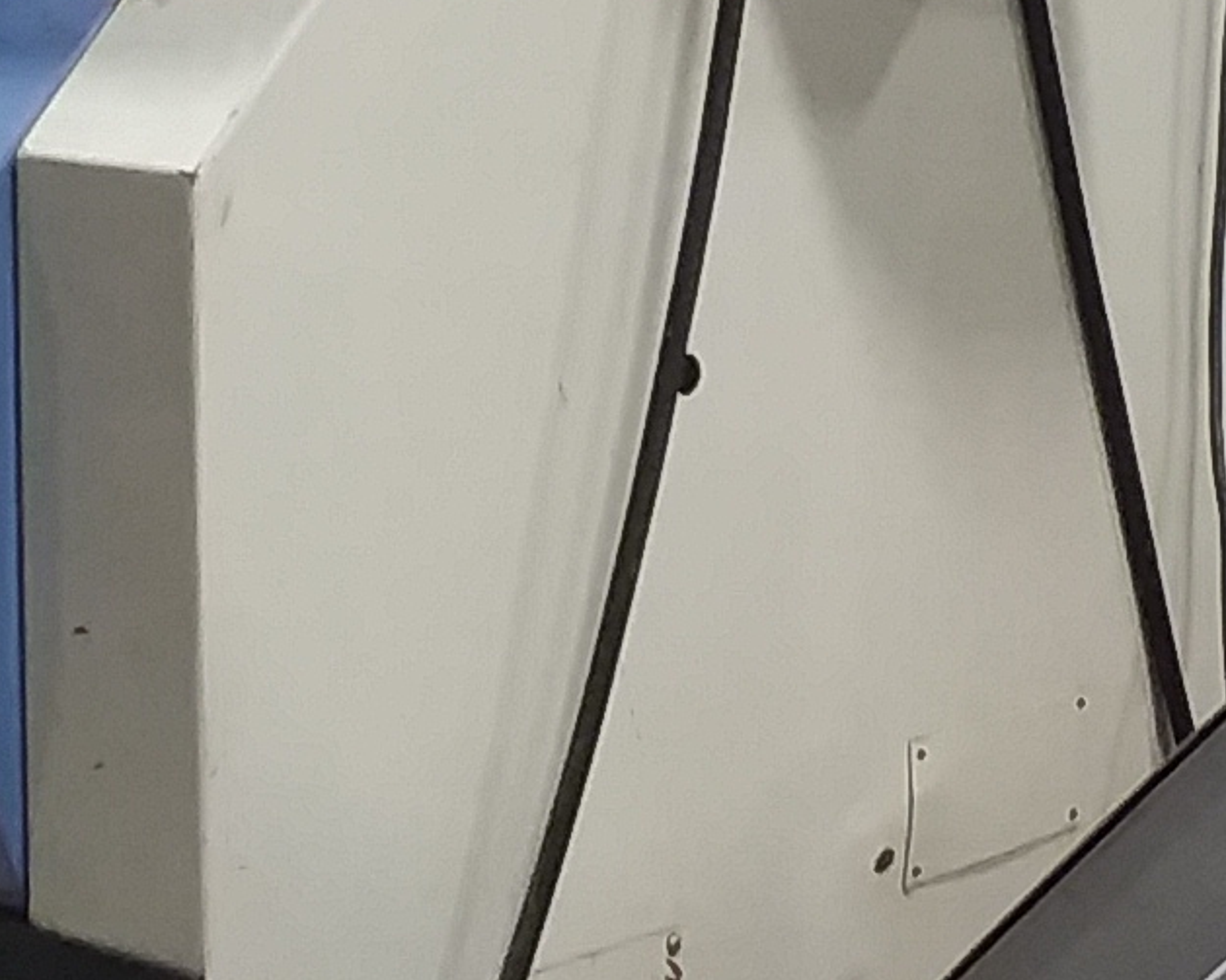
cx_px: 750
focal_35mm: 116
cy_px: 232
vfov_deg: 13.2
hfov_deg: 16.6
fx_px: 4208
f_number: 1.9
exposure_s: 1/30
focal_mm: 2.47
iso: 160
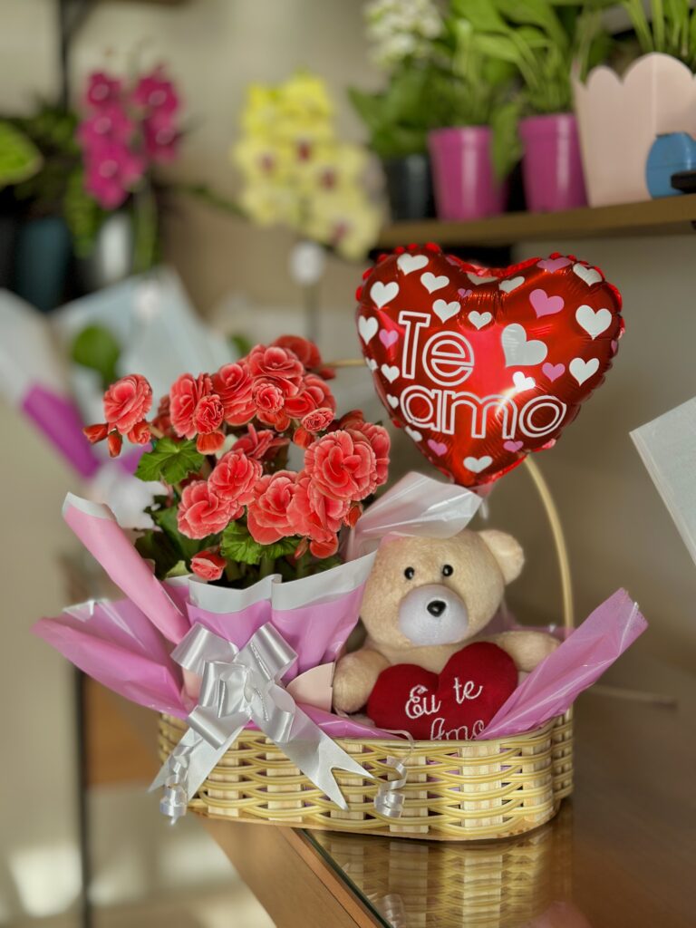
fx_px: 1287
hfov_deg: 30.3
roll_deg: +0.3
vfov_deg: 39.7
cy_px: 464
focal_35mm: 48
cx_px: 348
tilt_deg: -8.9
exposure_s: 1/685
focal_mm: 6.86
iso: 80
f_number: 1.78
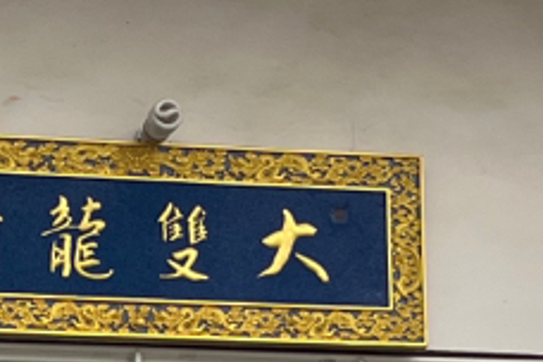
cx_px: 145
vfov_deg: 7.5
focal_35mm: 178
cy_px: 608
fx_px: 2685
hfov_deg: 11.5
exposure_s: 1/3215
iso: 50
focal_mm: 5.1
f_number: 1.6
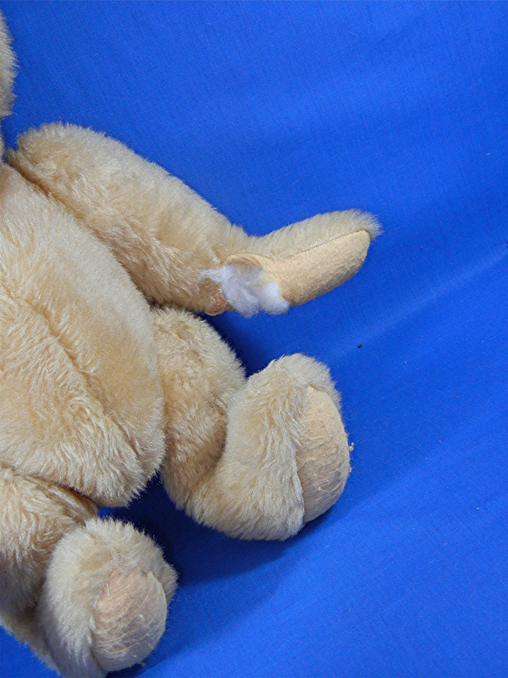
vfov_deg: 47.9
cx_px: 254
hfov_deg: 36.8
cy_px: 339
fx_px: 763
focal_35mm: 39
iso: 294
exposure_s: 1/30
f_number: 3.7
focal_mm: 7.1
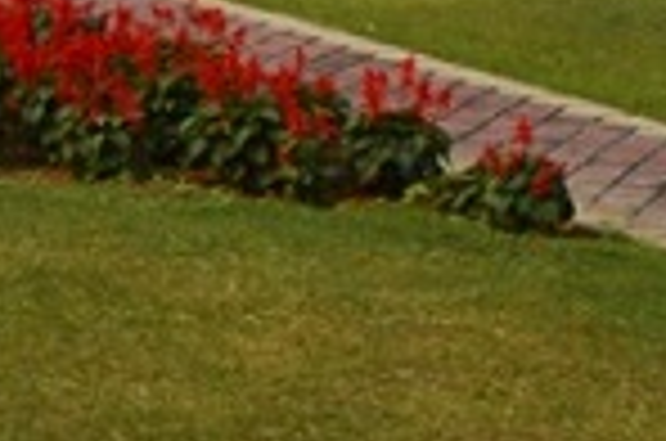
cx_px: -914
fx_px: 3360
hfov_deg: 10.0
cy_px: -277
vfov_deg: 7.3
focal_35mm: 182
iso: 400
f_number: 11
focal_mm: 24
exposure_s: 1/500
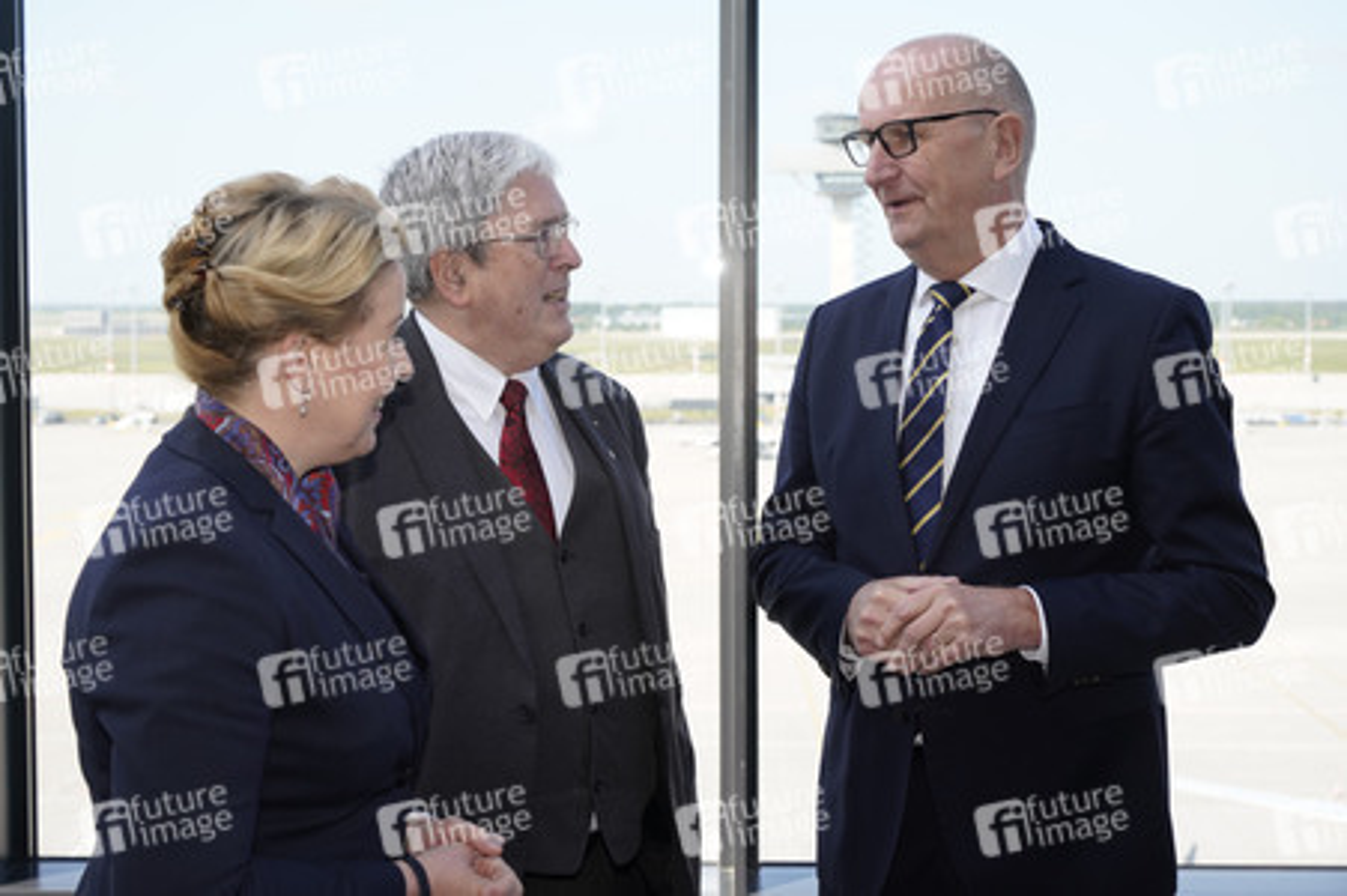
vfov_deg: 27.5
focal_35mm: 49
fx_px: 1832
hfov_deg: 40.4
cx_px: 674
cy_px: 448
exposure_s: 1/1000
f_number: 5.6
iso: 640
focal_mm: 49
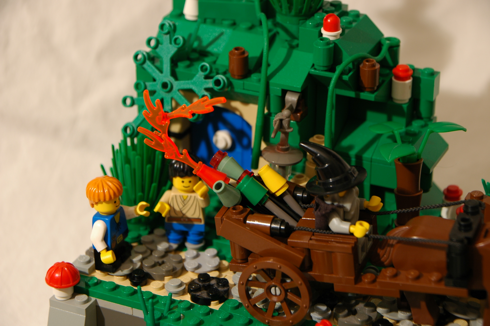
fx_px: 1428
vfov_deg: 13.0
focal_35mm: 105
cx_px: 245
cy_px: 163
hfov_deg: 19.5
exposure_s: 1/8
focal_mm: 70
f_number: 5.3
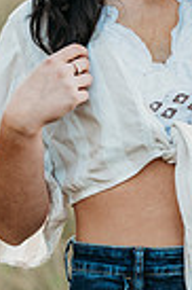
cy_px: 28
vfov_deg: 7.6
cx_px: 171
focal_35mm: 270
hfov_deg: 5.1
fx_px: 2165
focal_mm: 82
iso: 250
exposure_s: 1/400
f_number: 2.8
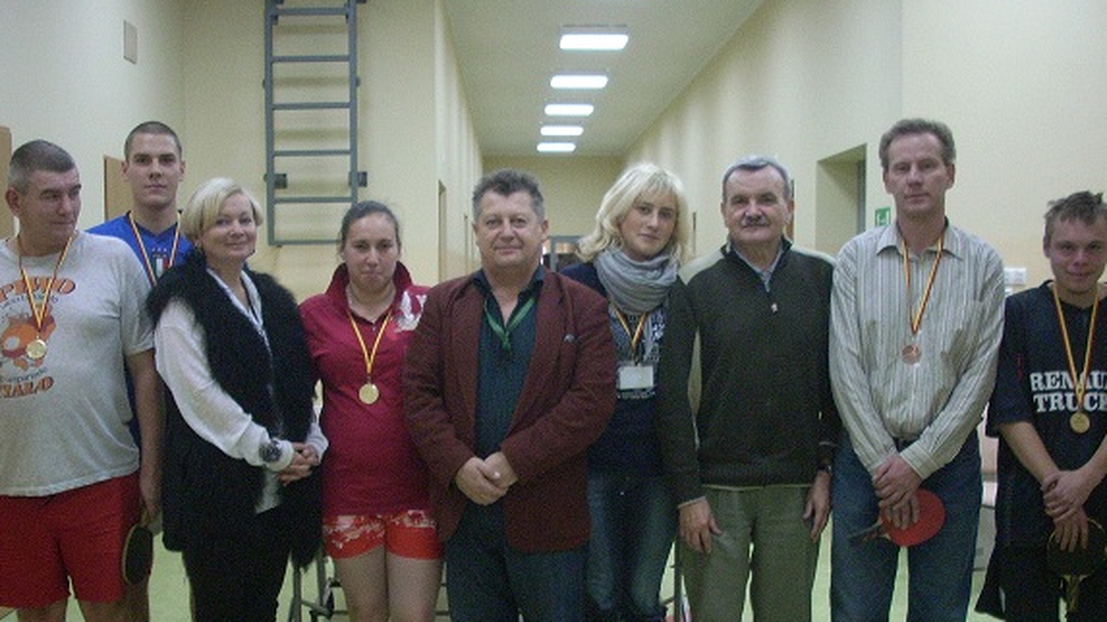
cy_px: 411
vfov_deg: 26.4
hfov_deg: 45.5
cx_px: 531
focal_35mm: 45
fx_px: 1321
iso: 295
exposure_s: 1/30
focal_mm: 6.2
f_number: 2.8
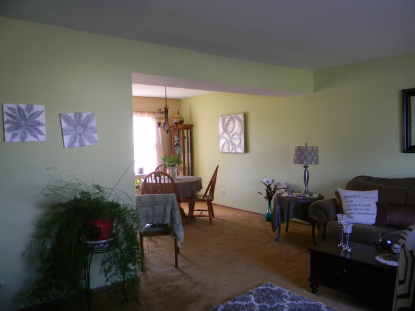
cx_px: 208
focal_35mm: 28
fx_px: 336
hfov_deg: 63.4
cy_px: 156
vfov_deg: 49.7
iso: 173
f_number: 3.5
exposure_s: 1/30
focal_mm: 5
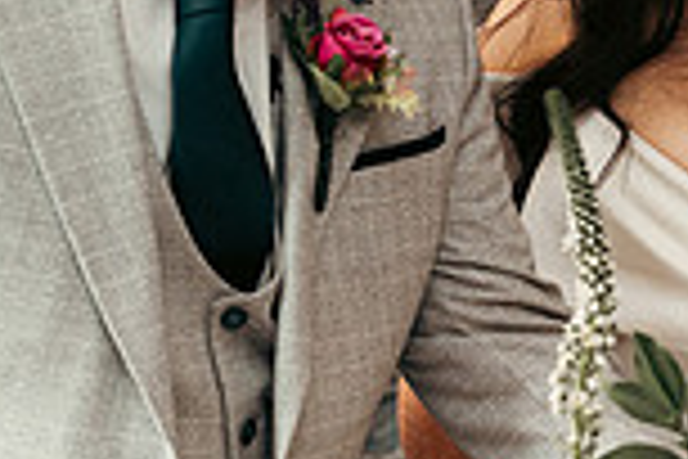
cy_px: 205
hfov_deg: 15.3
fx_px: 2542
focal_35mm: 133
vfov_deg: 10.3
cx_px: 553
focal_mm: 35
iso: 1000
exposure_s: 1/160
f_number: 3.5
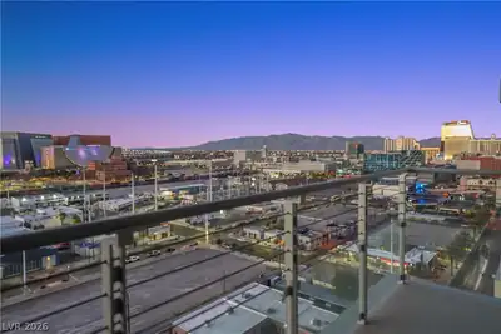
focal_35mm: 22
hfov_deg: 78.6
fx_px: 306
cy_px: 167
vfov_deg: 57.3
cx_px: 250
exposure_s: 1/160
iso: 4000
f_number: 4
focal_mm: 22
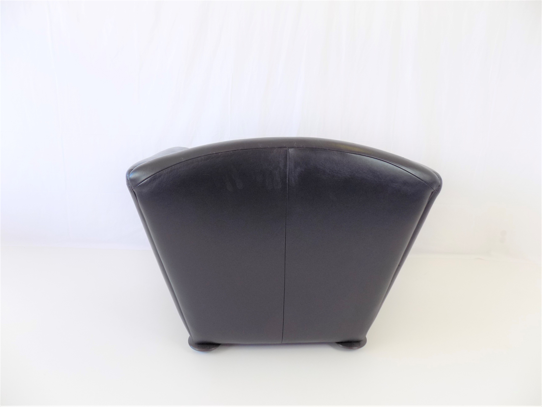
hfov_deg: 73.9
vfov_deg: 58.9
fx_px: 360
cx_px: 271
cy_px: 204
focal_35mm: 23
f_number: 3.1
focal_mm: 4
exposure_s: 1/30
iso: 80
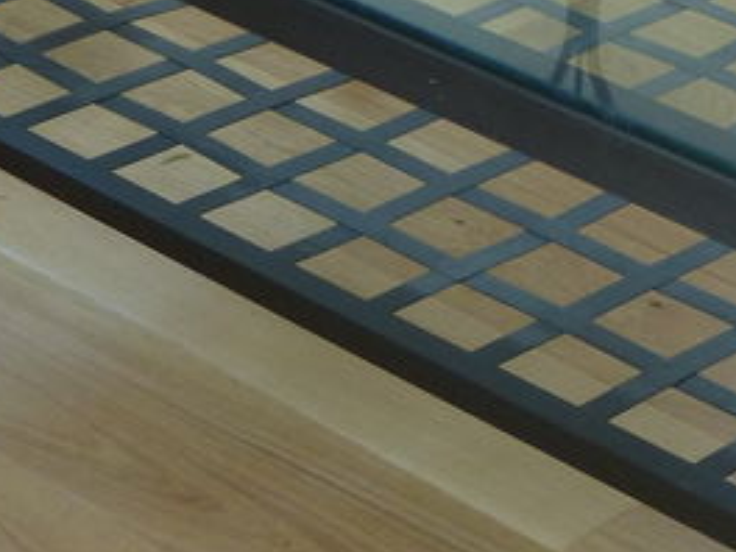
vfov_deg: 11.5
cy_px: 376
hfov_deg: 15.2
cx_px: 597
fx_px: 2743
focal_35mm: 129
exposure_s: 1/60
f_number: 3.6
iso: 200
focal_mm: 5.9
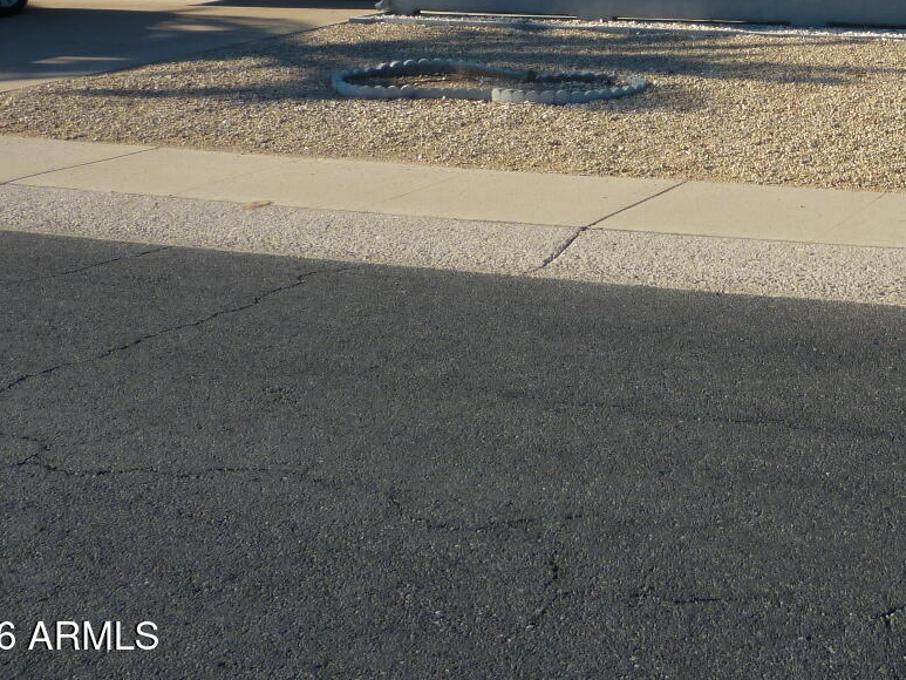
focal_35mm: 60
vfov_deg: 23.4
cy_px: -5
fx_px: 1571
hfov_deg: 30.4
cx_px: 861
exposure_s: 1/500
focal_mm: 5.2
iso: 80
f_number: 4
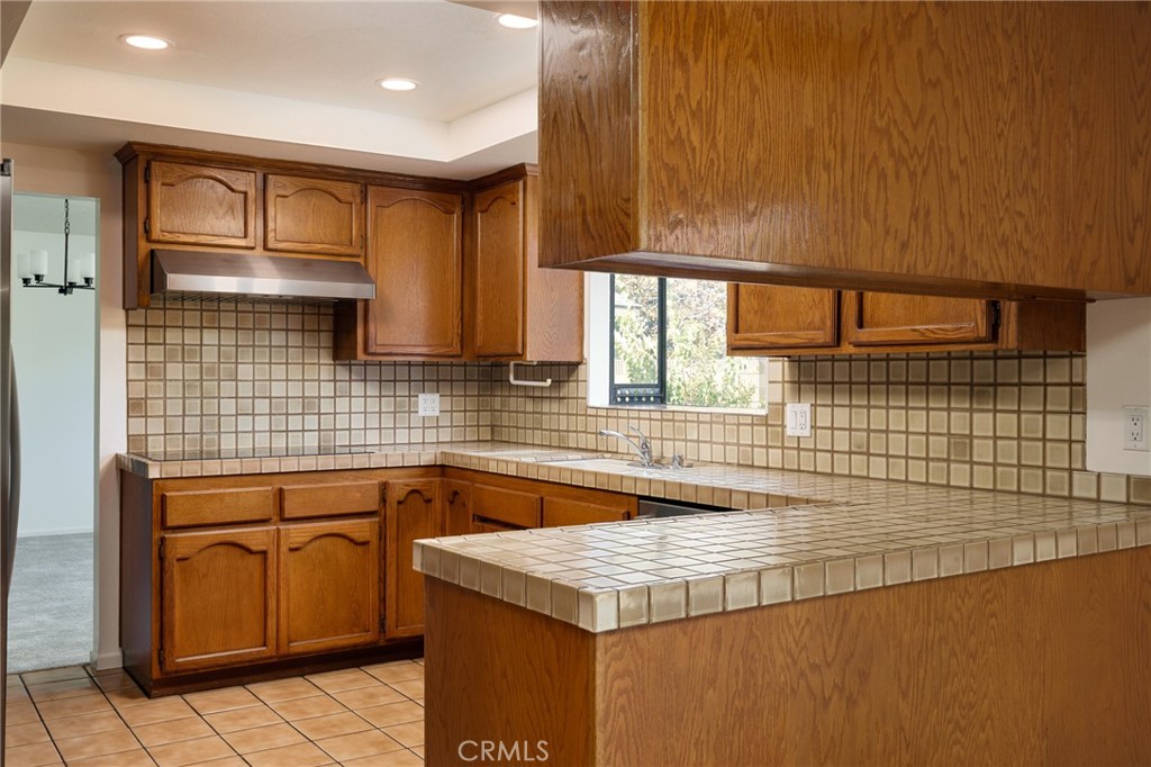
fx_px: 1055
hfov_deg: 57.2
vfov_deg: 39.9
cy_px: 384
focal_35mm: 33
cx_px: 576
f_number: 16
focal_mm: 33
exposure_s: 1/60
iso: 400
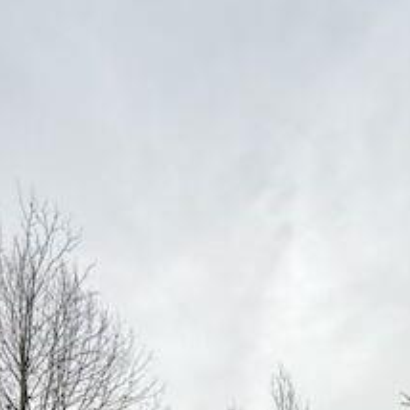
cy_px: 609
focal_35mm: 37
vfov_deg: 29.0
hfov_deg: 44.3
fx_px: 496
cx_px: 270
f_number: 2.2
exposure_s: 1/672
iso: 50
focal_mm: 2.22
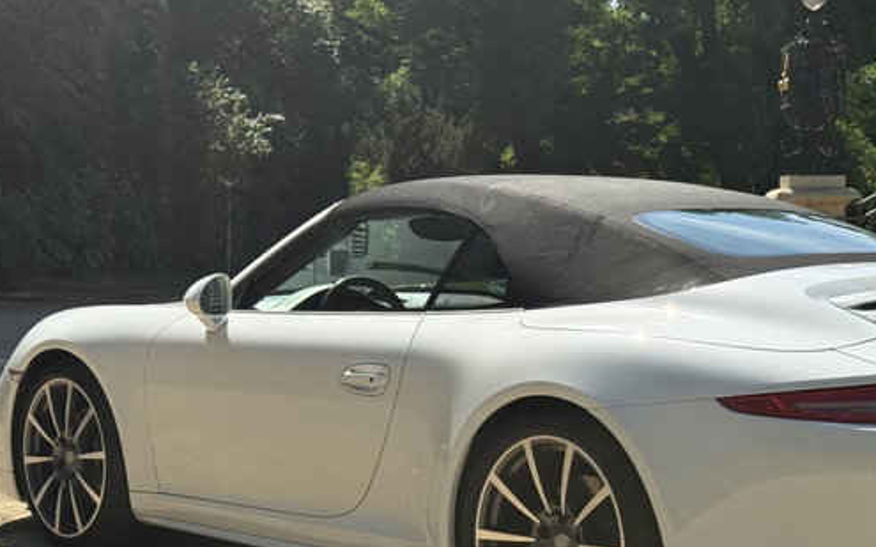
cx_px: 554
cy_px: 381
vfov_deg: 16.5
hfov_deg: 26.1
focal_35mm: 79
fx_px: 1885
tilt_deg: -5.5
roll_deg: +0.3
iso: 100
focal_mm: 6.76
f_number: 1.78
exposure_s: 1/2494
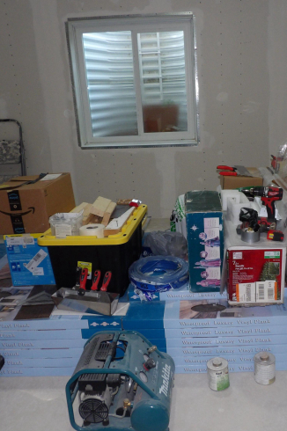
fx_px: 407
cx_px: 188
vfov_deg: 55.8
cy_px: 212
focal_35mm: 34
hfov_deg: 38.5
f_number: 2.8
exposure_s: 1/33
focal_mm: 4.3
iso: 200
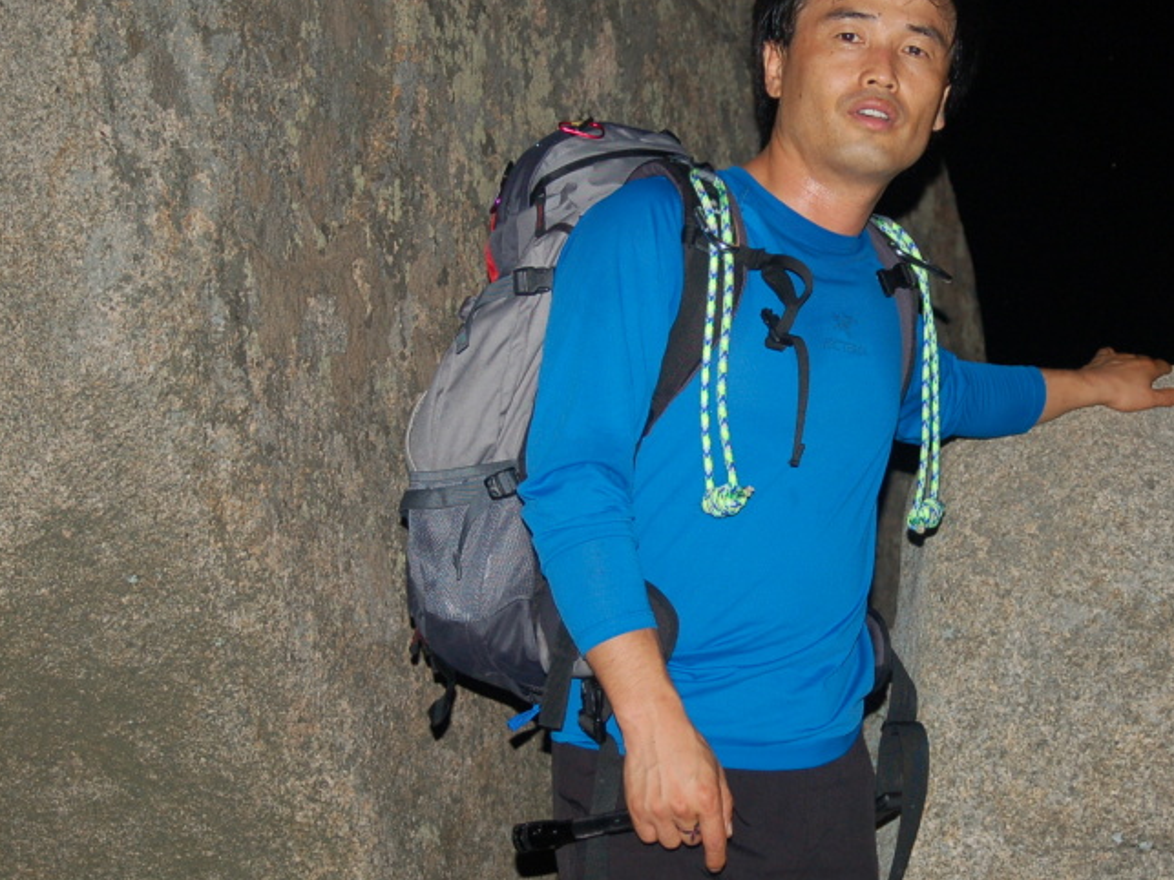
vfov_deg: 18.9
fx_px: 2645
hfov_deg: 24.8
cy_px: 435
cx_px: 875
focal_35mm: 78
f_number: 3.8
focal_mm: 34
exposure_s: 1/60
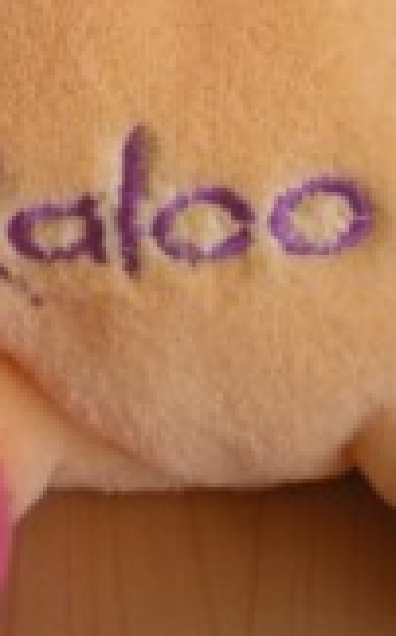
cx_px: 145
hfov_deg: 10.1
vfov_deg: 15.8
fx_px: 2231
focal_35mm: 129
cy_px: -51
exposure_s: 1/67.1
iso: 95
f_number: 3.1
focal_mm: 6.3
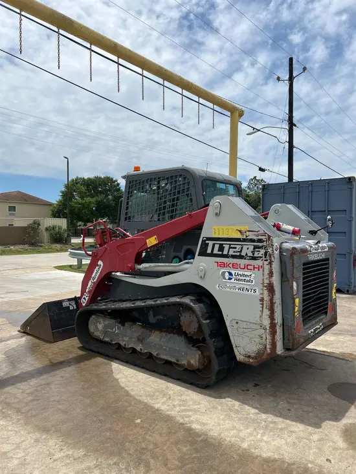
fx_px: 356
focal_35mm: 26
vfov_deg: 67.3
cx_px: 178
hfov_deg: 53.1
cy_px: 237
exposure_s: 1/8696
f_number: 1.5
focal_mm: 5.7
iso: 50
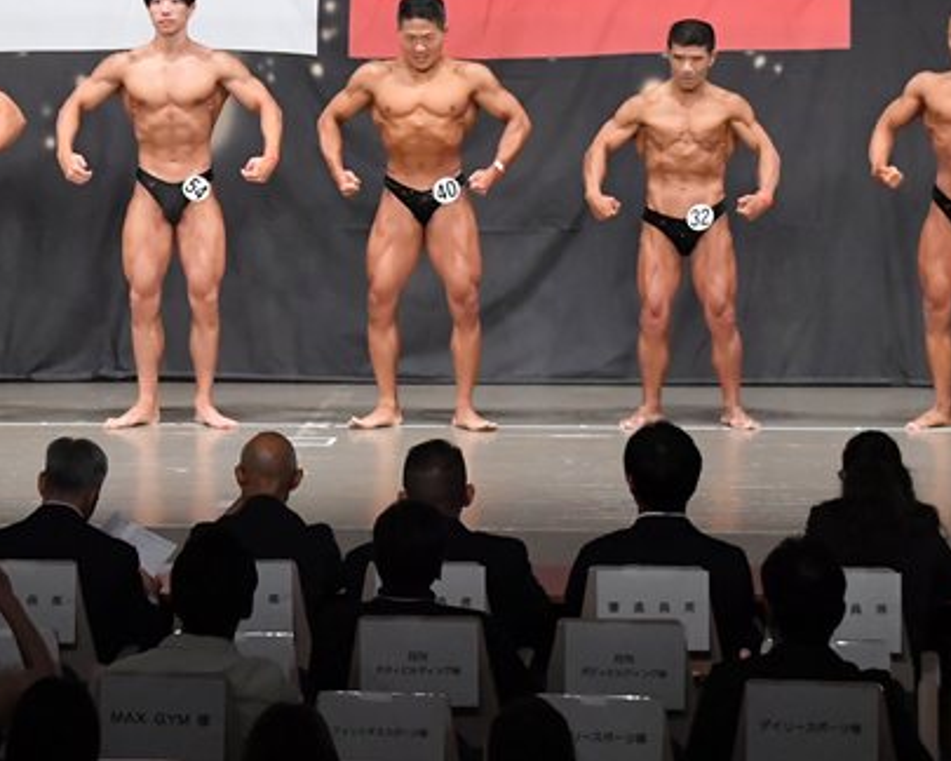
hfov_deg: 11.1
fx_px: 4897
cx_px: 269
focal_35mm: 174
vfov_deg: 8.9
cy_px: 167
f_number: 5.6
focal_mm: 65
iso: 6400
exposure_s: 1/400
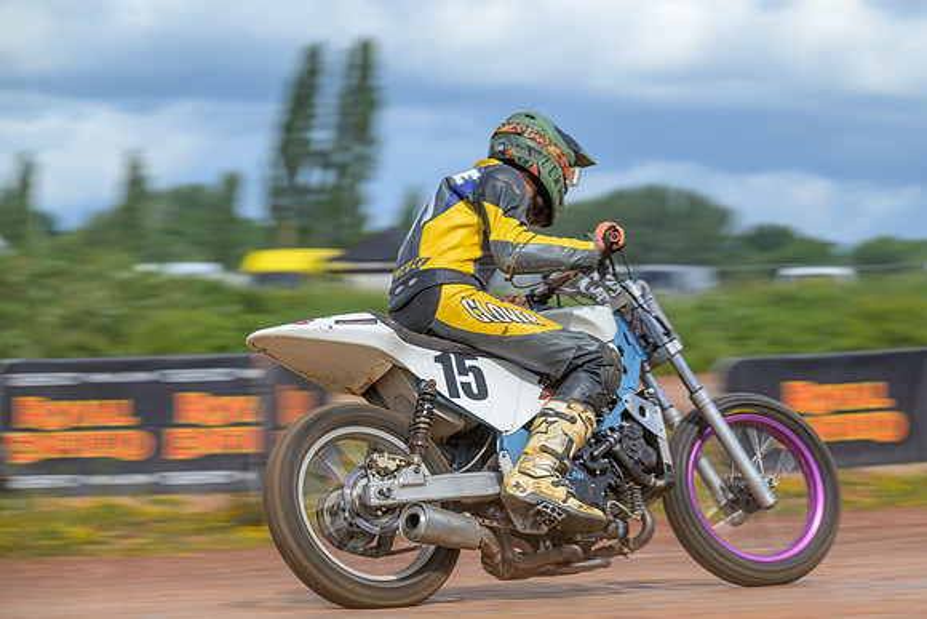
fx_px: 3863
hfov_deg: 13.7
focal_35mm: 150
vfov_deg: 9.2
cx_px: 464
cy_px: 310
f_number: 7.1
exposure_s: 1/200
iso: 64
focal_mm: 150
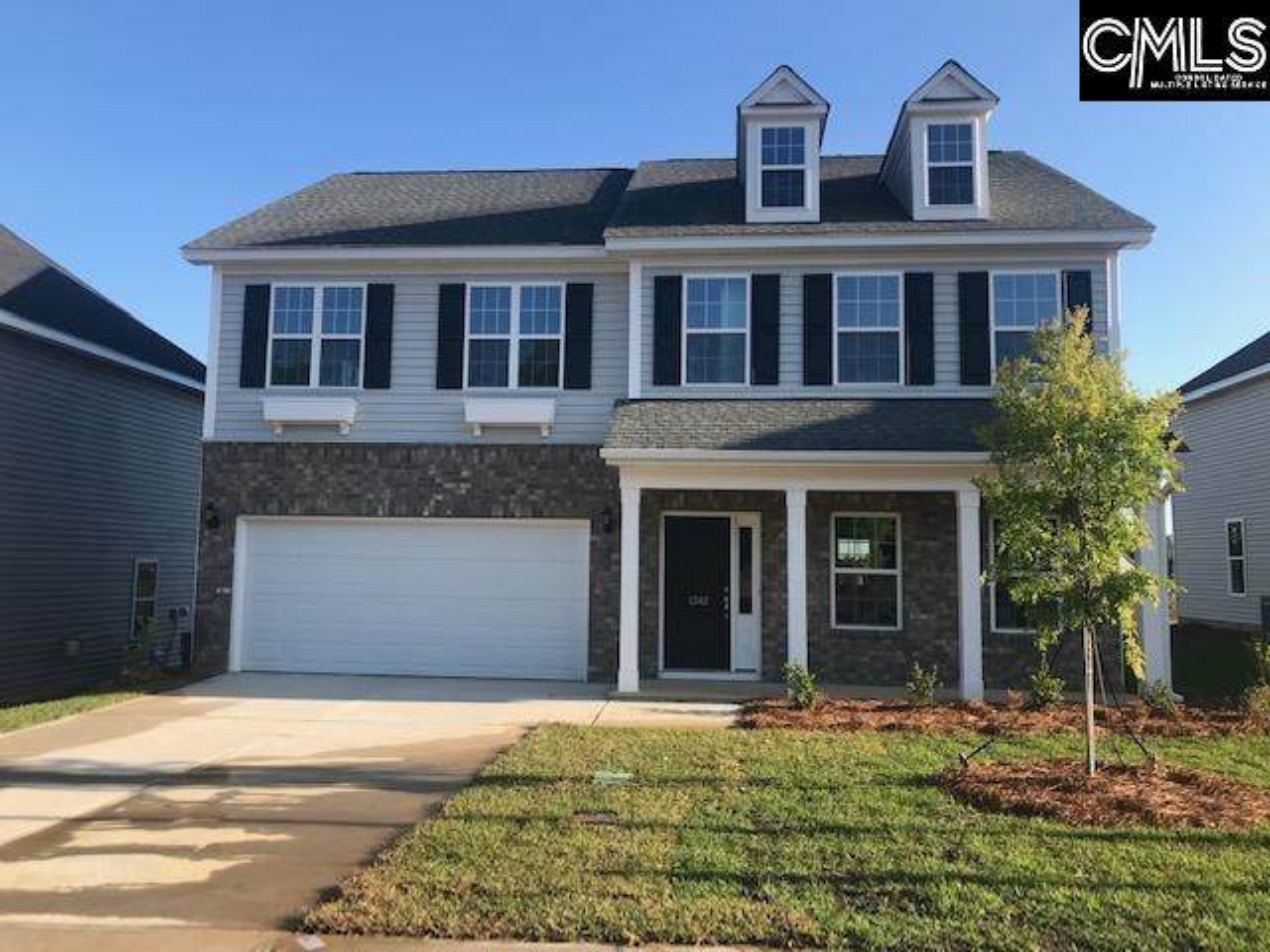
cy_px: 476
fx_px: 1027
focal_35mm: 28
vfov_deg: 49.7
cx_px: 635
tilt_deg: +6.6
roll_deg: -1.5
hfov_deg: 63.4
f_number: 1.8
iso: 20
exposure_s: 1/720
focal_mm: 3.99
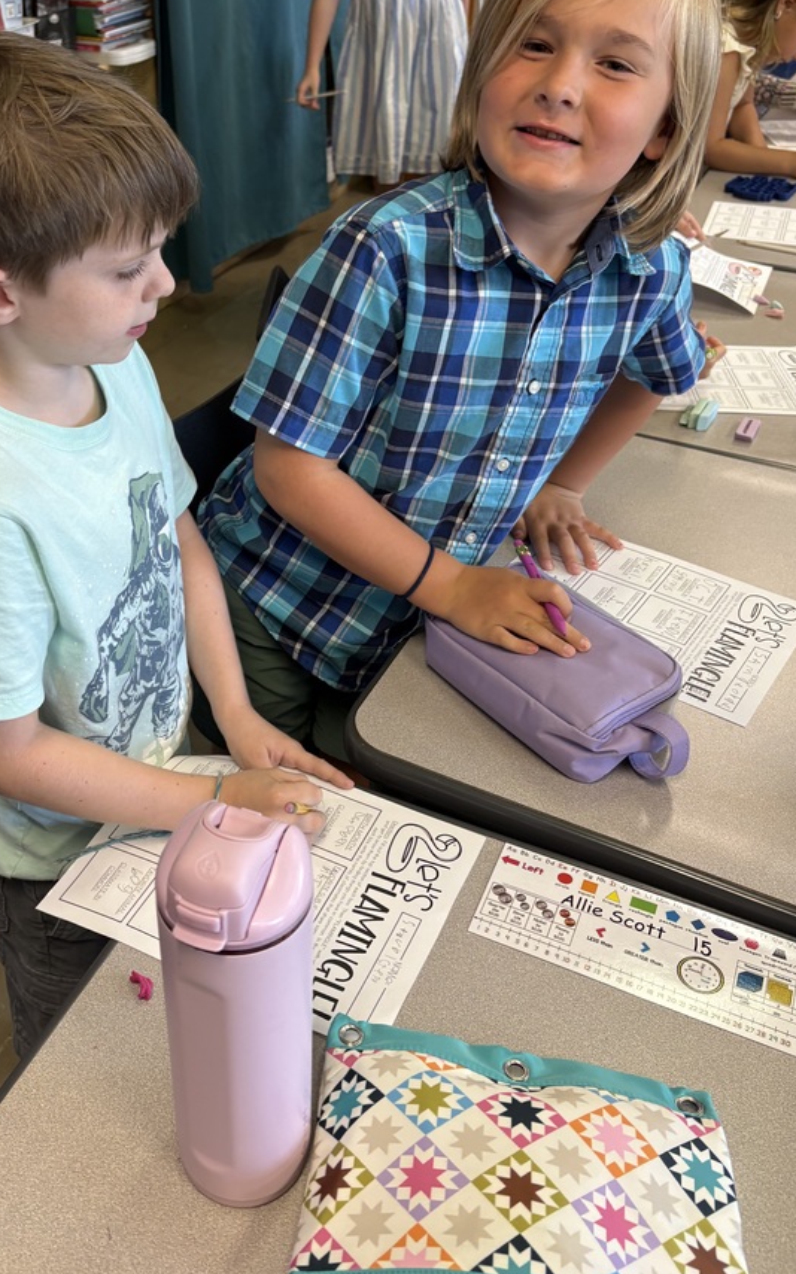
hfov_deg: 38.0
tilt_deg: -33.1
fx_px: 1146
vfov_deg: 57.8
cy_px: 523
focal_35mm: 33
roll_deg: +1.6
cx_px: 279
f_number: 1.6
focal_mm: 5.96
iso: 100
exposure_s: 1/60
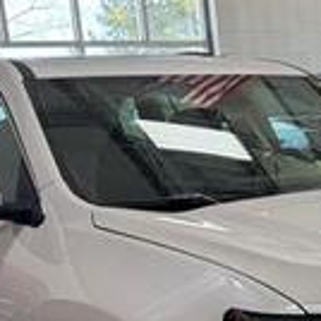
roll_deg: +3.1
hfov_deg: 20.7
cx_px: 347
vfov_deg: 21.1
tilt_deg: -13.1
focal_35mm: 80
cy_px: 297
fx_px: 839
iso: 80
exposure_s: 1/120
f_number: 1.78
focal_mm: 6.76
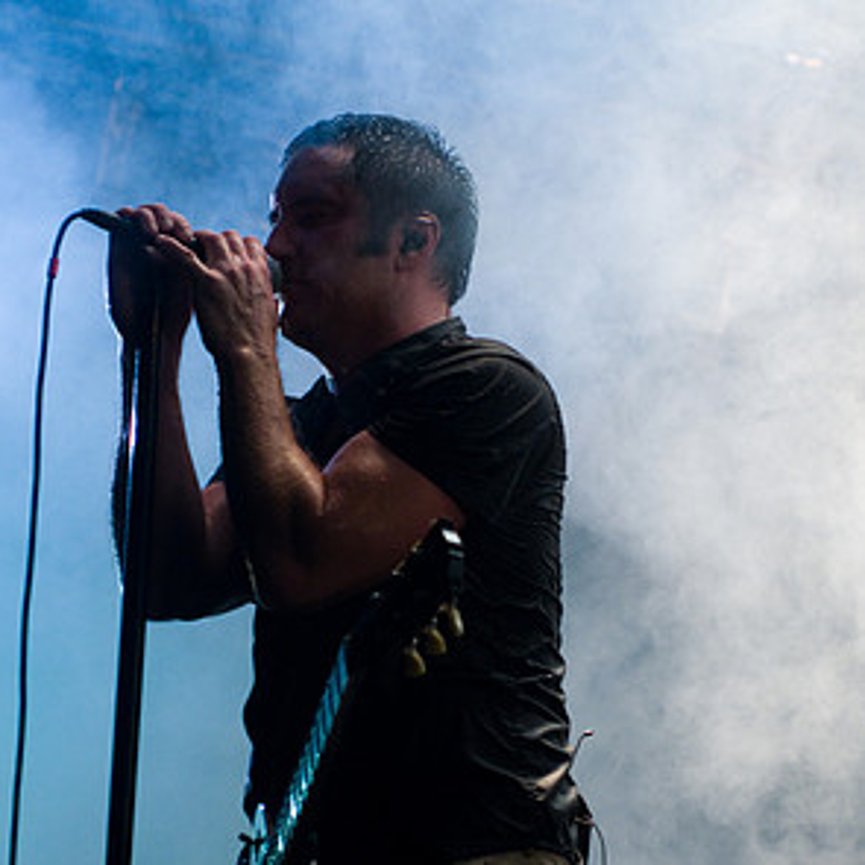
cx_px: 430
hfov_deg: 12.8
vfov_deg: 12.8
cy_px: 472
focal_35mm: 136
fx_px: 3845
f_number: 3.5
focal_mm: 70
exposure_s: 1/160
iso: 1000
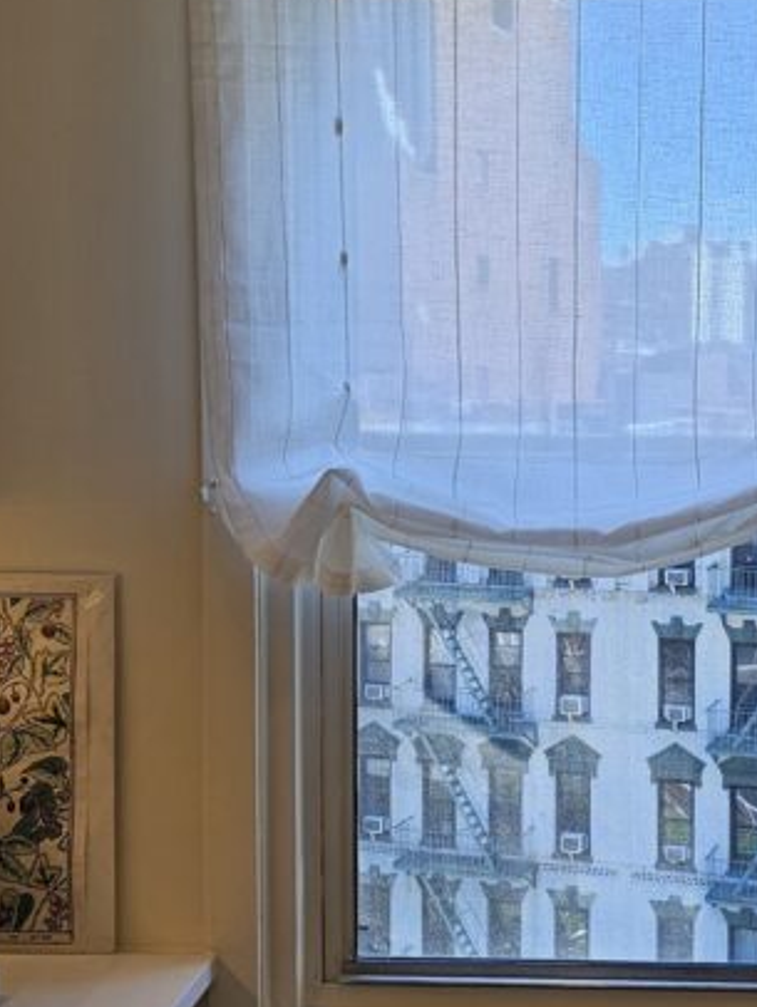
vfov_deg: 33.2
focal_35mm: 58
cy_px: 438
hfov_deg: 25.0
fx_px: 1689
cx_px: 568
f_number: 1.7
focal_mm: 6.3
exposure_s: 1/120
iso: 25
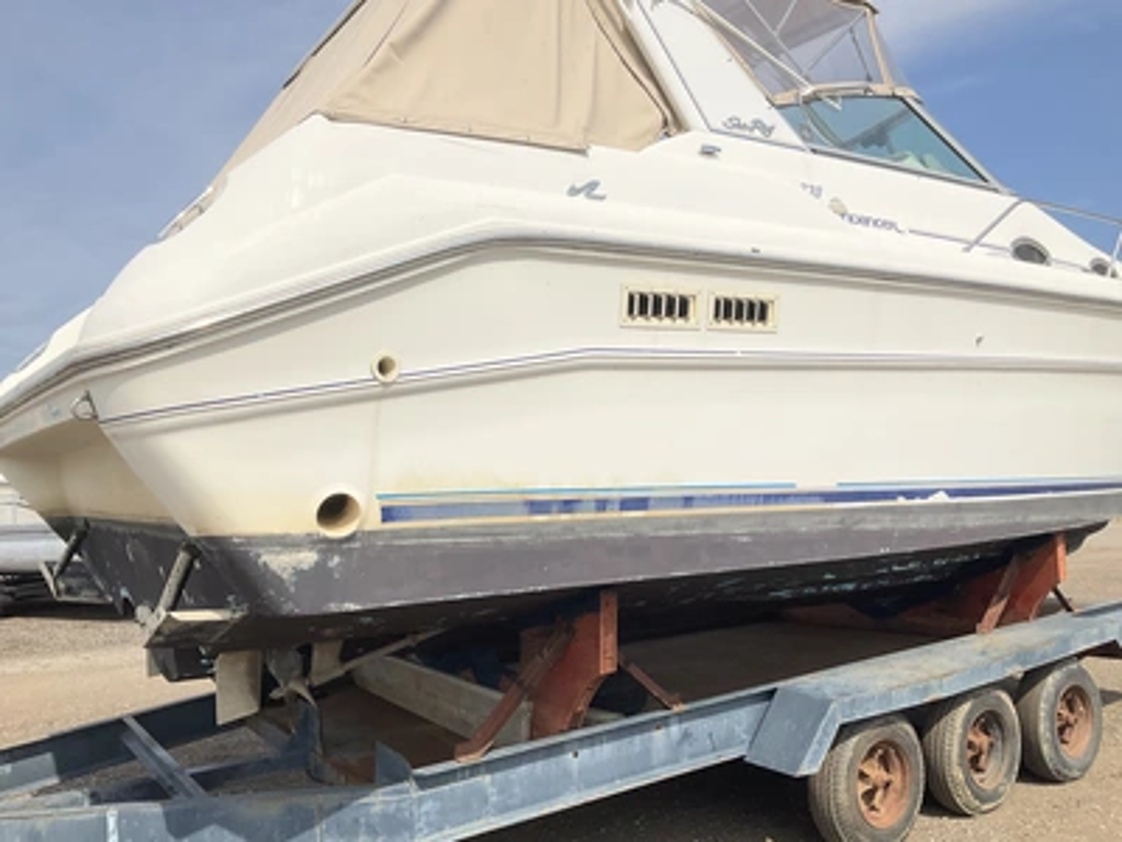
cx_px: 561
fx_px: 940
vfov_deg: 48.2
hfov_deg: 61.7
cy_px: 421
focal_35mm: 29
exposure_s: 1/4785
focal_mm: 3
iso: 25
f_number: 1.8
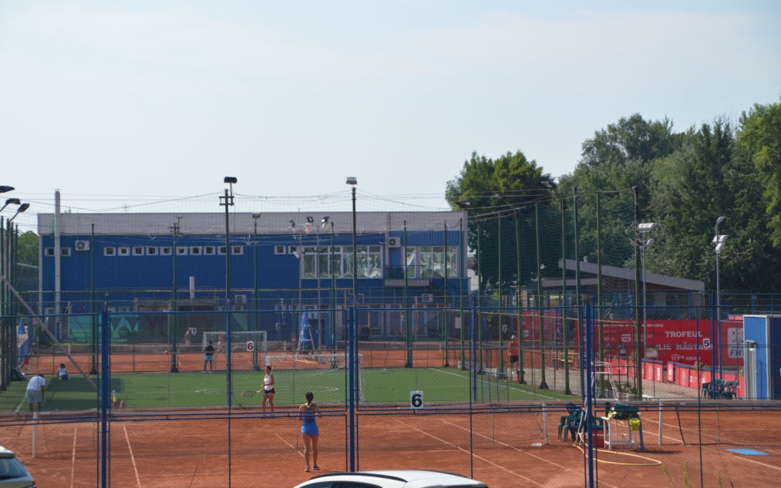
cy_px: 229
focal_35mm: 105
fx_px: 2235
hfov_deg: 19.8
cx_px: 389
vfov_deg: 12.5
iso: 100
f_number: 6.3
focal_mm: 68
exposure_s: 1/160
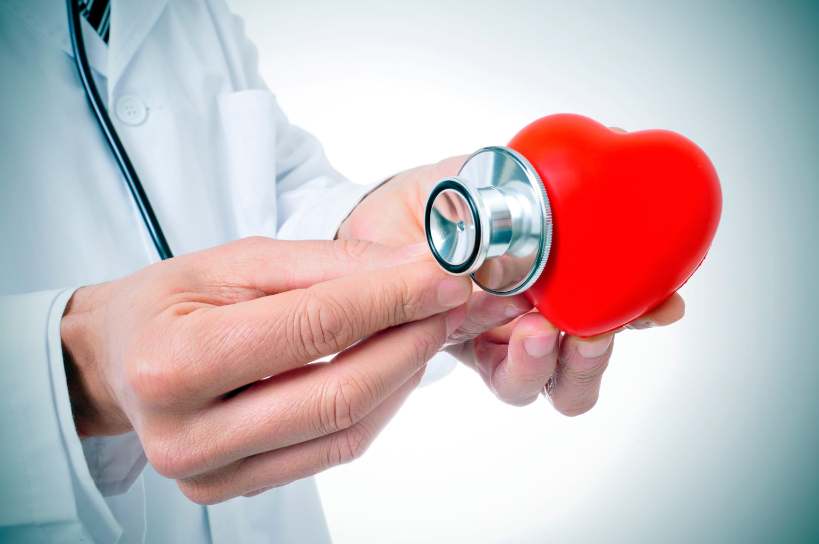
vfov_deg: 43.5
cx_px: 410
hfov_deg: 62.0
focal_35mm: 30
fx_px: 682
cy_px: 272
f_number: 10
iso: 200
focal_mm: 20
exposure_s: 1/125
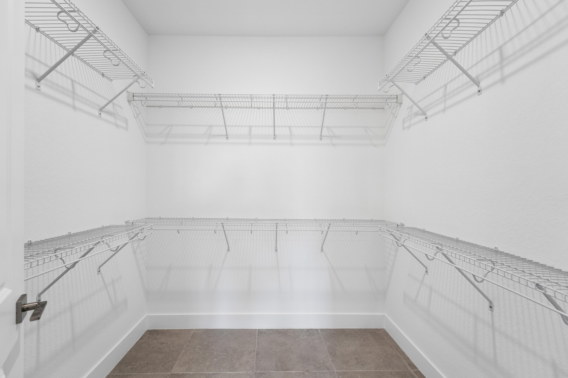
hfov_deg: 104.3
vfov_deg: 81.2
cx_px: 284
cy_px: 189
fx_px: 221
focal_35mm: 14
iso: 200
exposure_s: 1/15
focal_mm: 14
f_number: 8
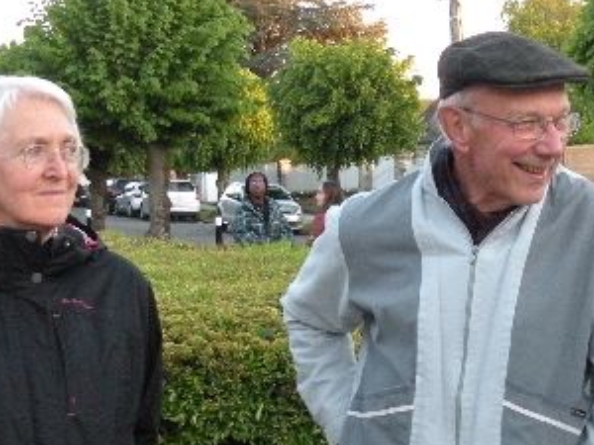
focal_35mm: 72
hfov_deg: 26.3
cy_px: 322
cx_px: 511
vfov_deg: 20.3
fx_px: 1235
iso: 400
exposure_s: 1/250
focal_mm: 4.7
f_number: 2.8
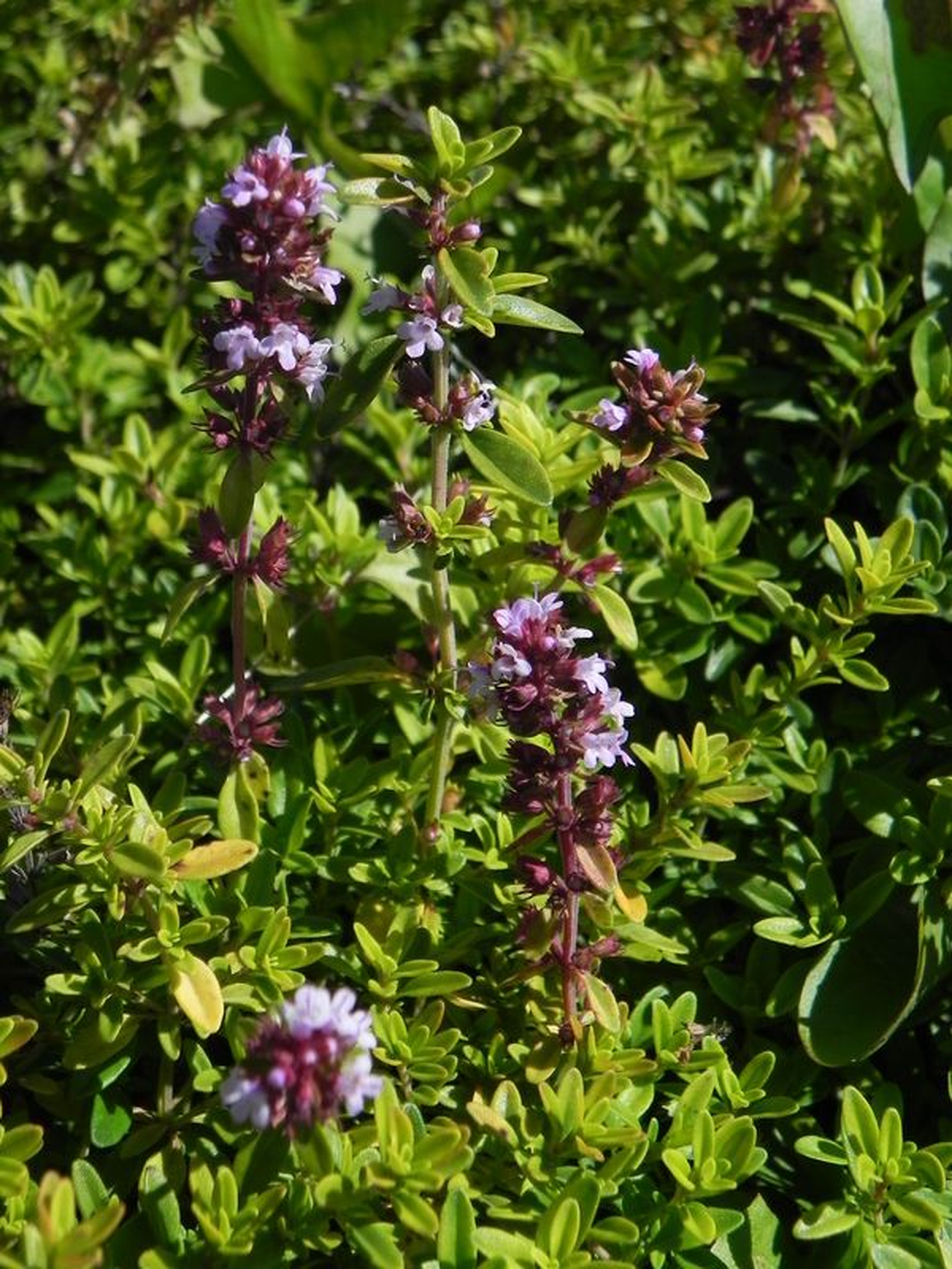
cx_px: 476
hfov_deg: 22.3
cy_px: 634
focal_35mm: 66
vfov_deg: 29.4
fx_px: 2420
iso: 160
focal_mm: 11.8
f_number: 3.5
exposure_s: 1/2000
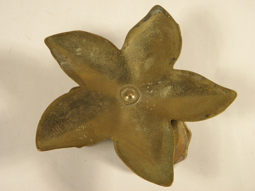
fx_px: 589
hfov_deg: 24.4
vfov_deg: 18.4
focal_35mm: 80
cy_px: 96
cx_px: 128
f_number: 4.4
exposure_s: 1/50
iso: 125
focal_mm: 14.3
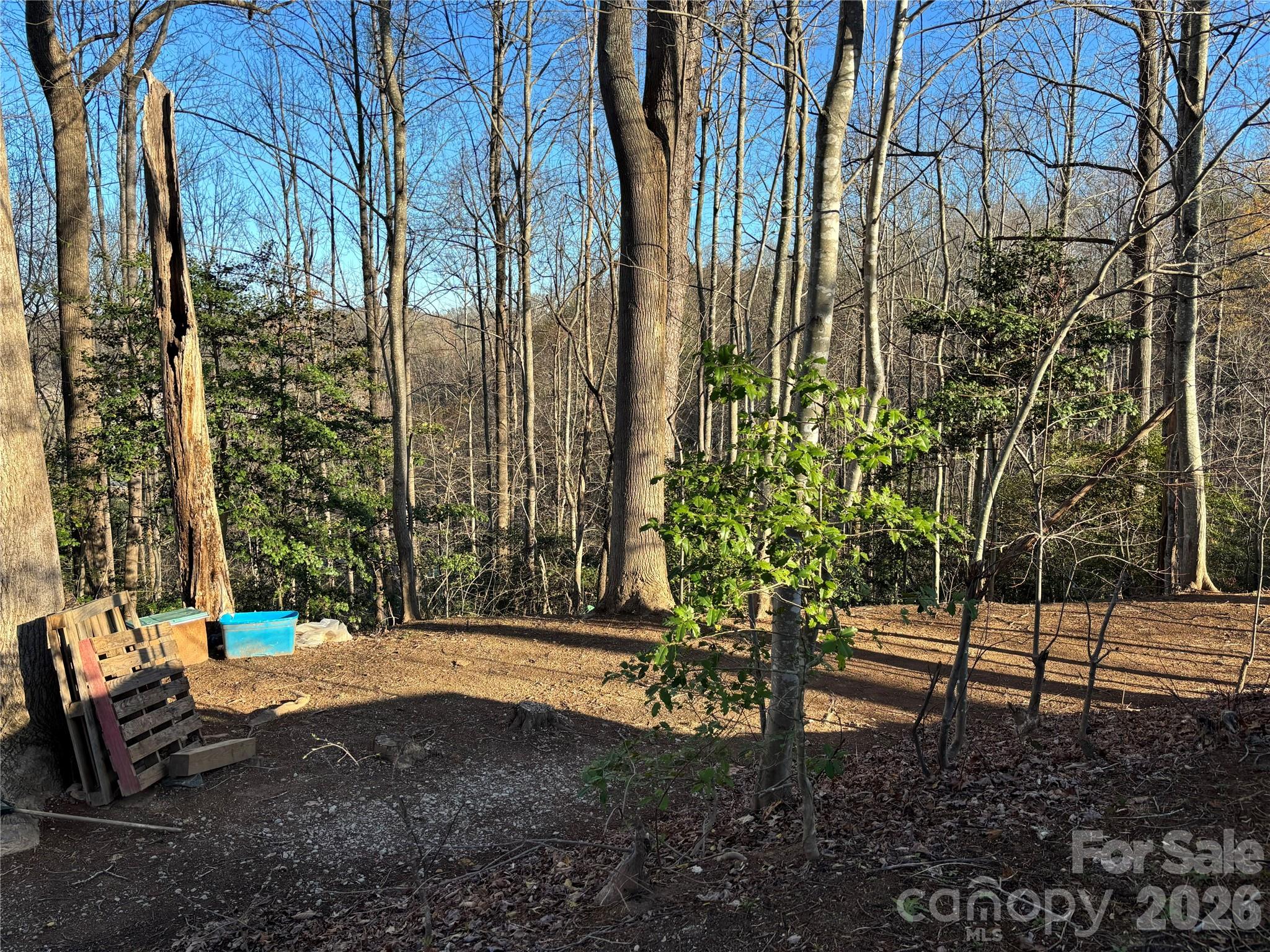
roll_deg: -0.2
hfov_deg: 67.3
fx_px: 954
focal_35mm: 26
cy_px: 476
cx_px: 635
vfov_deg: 53.1
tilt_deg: -9.3
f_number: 1.6
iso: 50
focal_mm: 5.96
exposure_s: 1/927
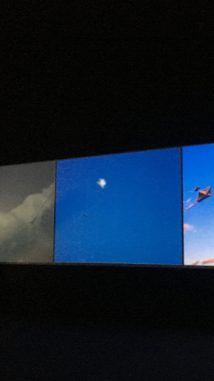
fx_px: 434
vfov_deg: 47.4
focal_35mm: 43
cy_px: 192
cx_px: 164
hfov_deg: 27.3
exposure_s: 1/15
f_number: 2.2
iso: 320
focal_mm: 4.15
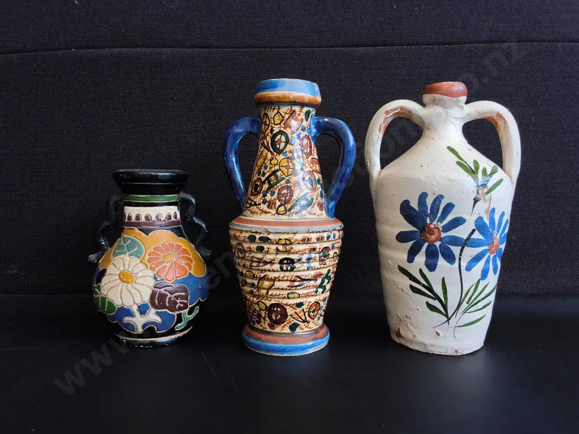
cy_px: 217
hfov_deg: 65.3
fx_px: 452
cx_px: 290
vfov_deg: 51.4
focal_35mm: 27
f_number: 2
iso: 64
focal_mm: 2.87
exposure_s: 1/100
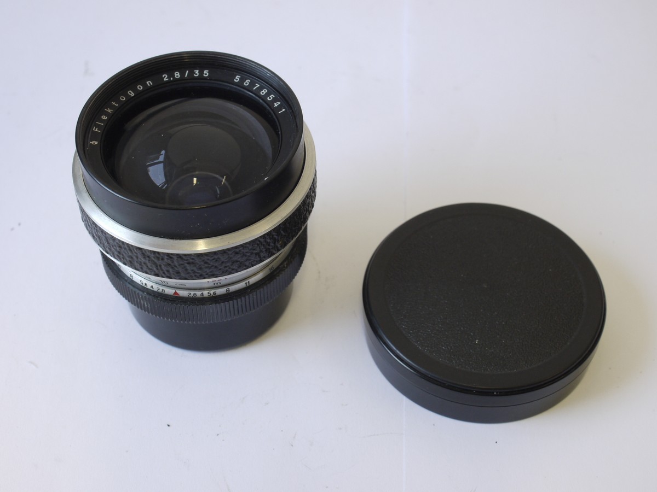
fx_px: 1139
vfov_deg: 24.4
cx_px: 328
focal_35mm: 60
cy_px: 246
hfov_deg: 32.2
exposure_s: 1/25
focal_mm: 30
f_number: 8
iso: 400
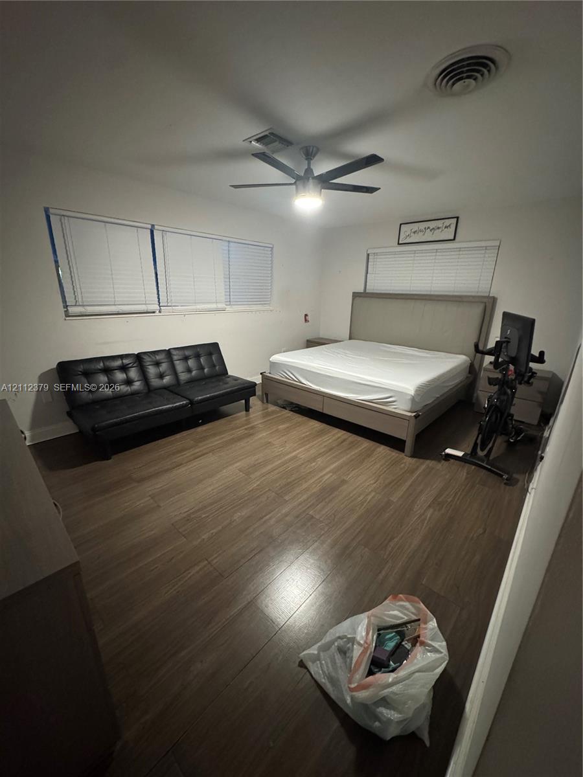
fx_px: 314
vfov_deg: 102.1
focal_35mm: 14
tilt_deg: -19.0
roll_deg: -2.6
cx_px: 292
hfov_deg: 85.7
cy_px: 388
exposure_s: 1/60
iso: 1250
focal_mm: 2.22
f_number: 2.2
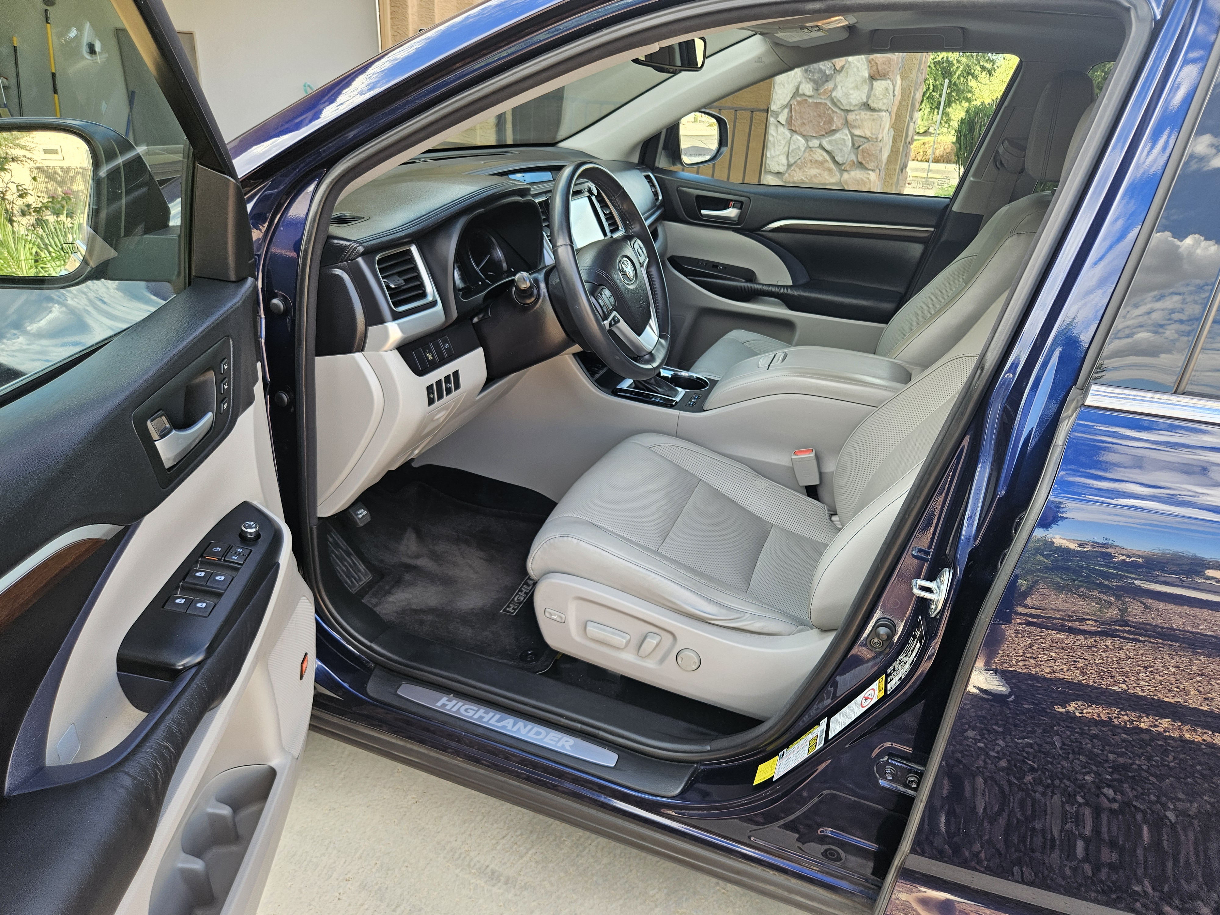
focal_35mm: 23
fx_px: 811
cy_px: 458
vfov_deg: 58.9
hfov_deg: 73.9
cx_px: 610
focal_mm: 5.4
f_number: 1.8
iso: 64
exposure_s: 1/180
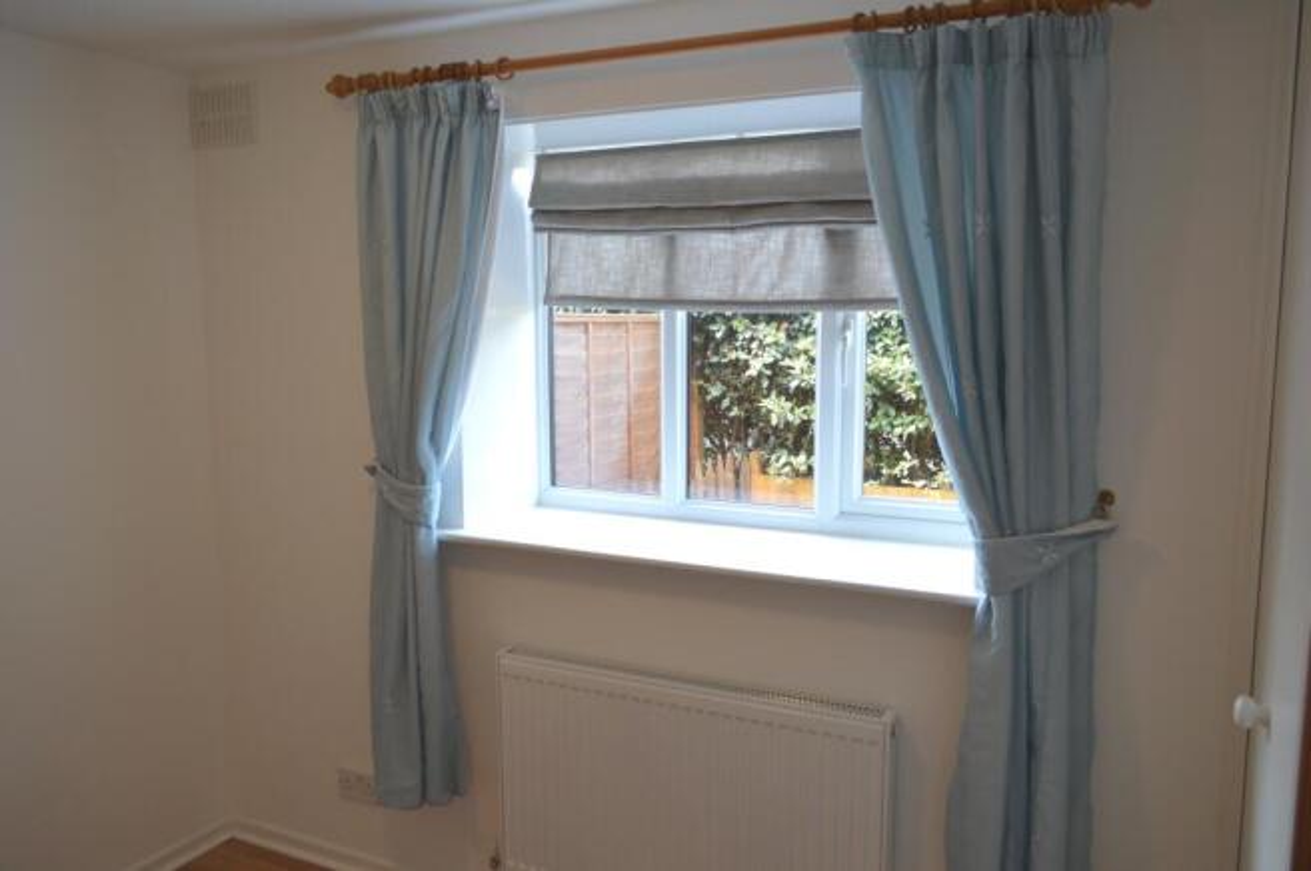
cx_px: 656
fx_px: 982
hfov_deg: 67.4
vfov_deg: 47.8
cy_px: 436
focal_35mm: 27
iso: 400
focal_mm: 18
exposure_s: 1/80
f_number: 4.5
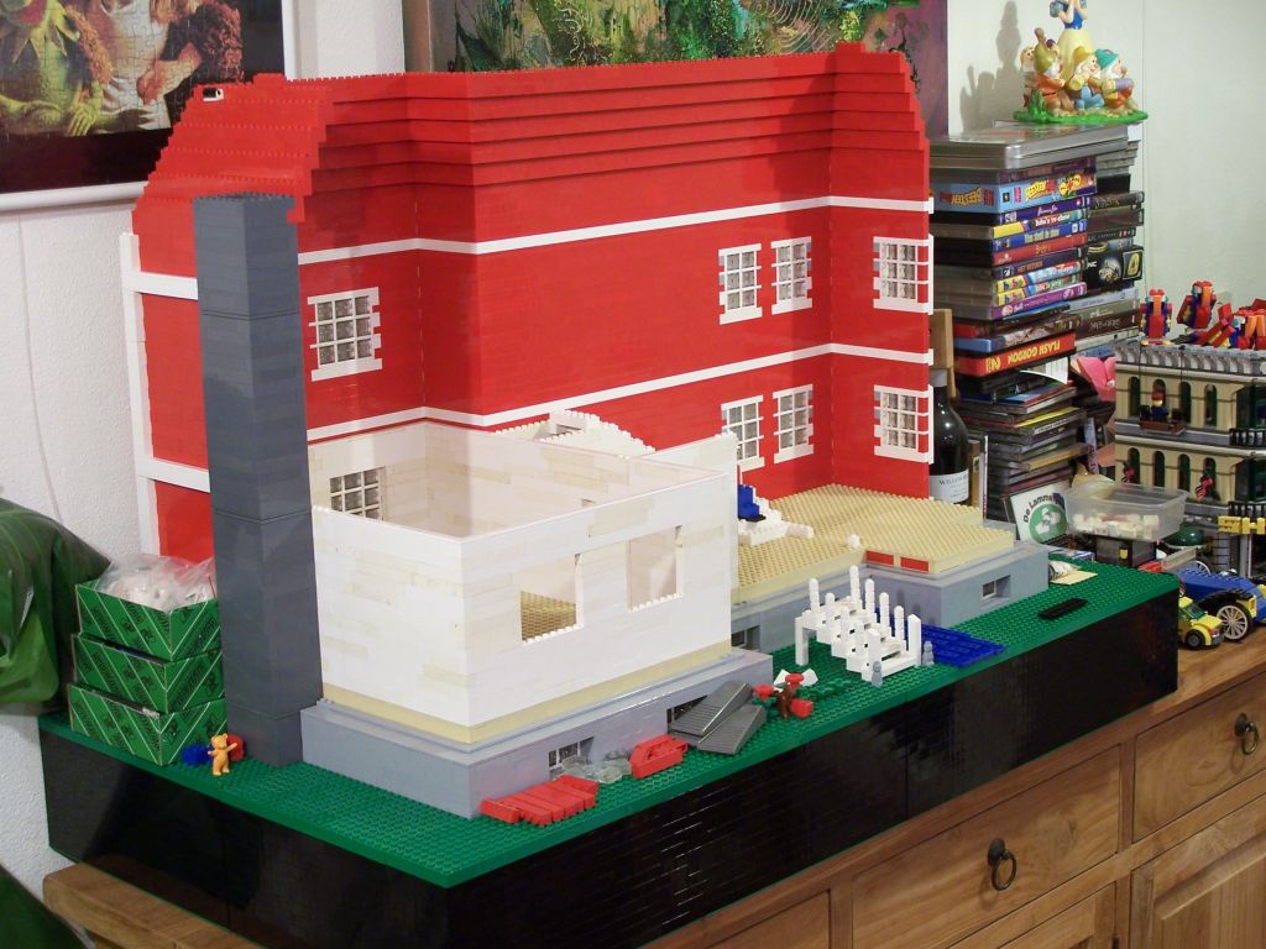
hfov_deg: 32.7
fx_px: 2158
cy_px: 474
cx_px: 633
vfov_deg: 24.8
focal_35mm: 59
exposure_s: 1/2
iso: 80
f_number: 3.1
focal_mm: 9.8
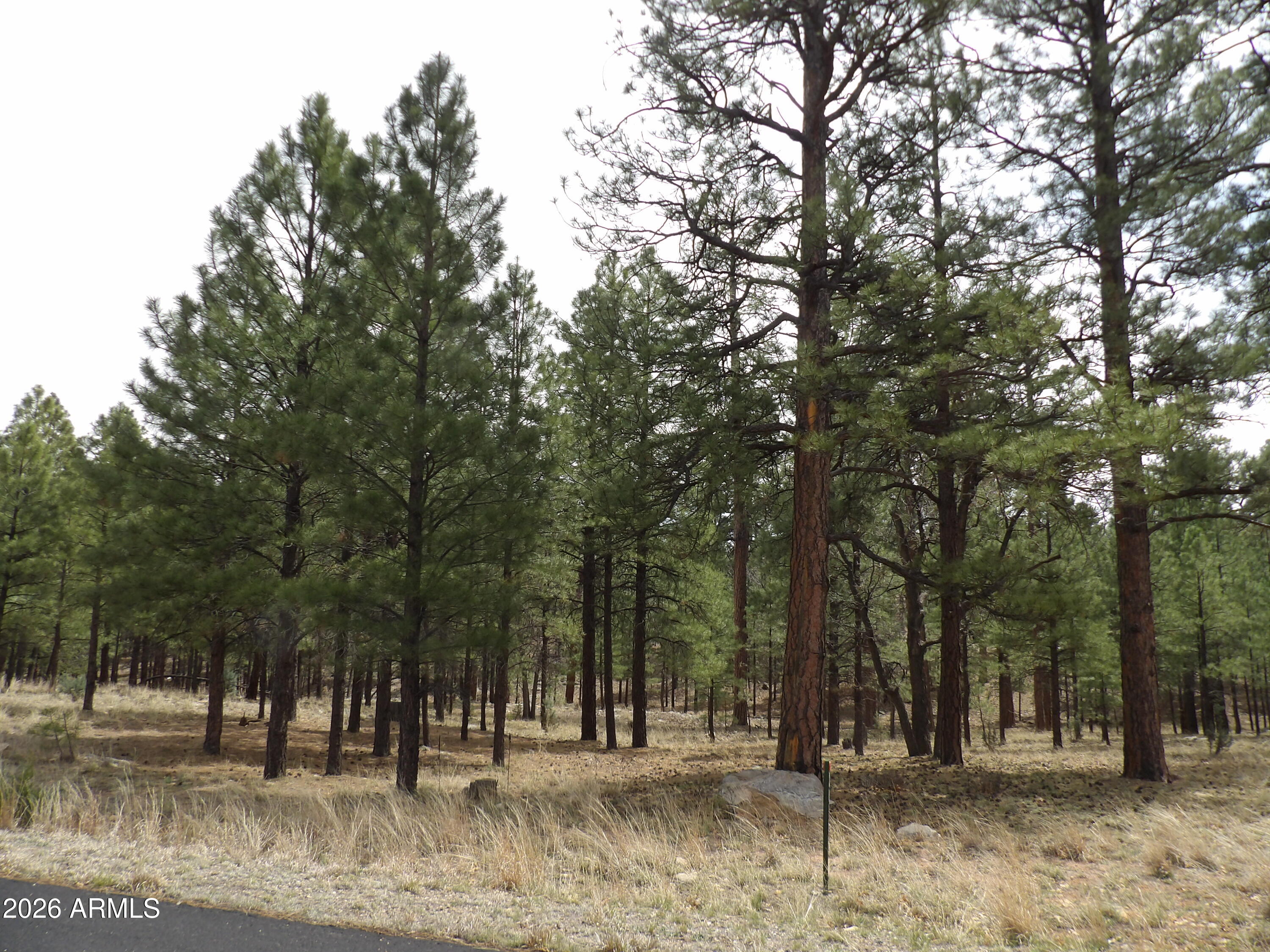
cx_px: 635
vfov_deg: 56.8
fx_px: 881
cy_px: 476
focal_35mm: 24
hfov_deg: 71.6
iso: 100
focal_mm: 4.3
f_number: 3.2
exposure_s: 1/631
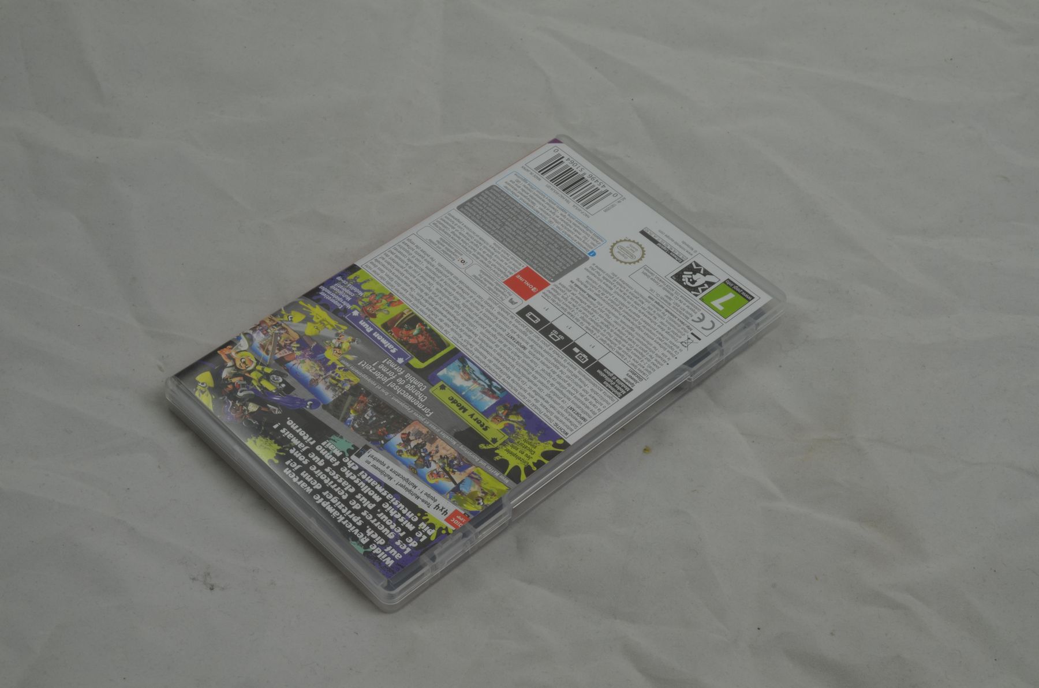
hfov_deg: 33.5
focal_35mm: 60
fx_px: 1728
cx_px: 520
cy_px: 344
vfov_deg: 22.5
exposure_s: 1/4
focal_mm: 40
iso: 100
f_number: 20
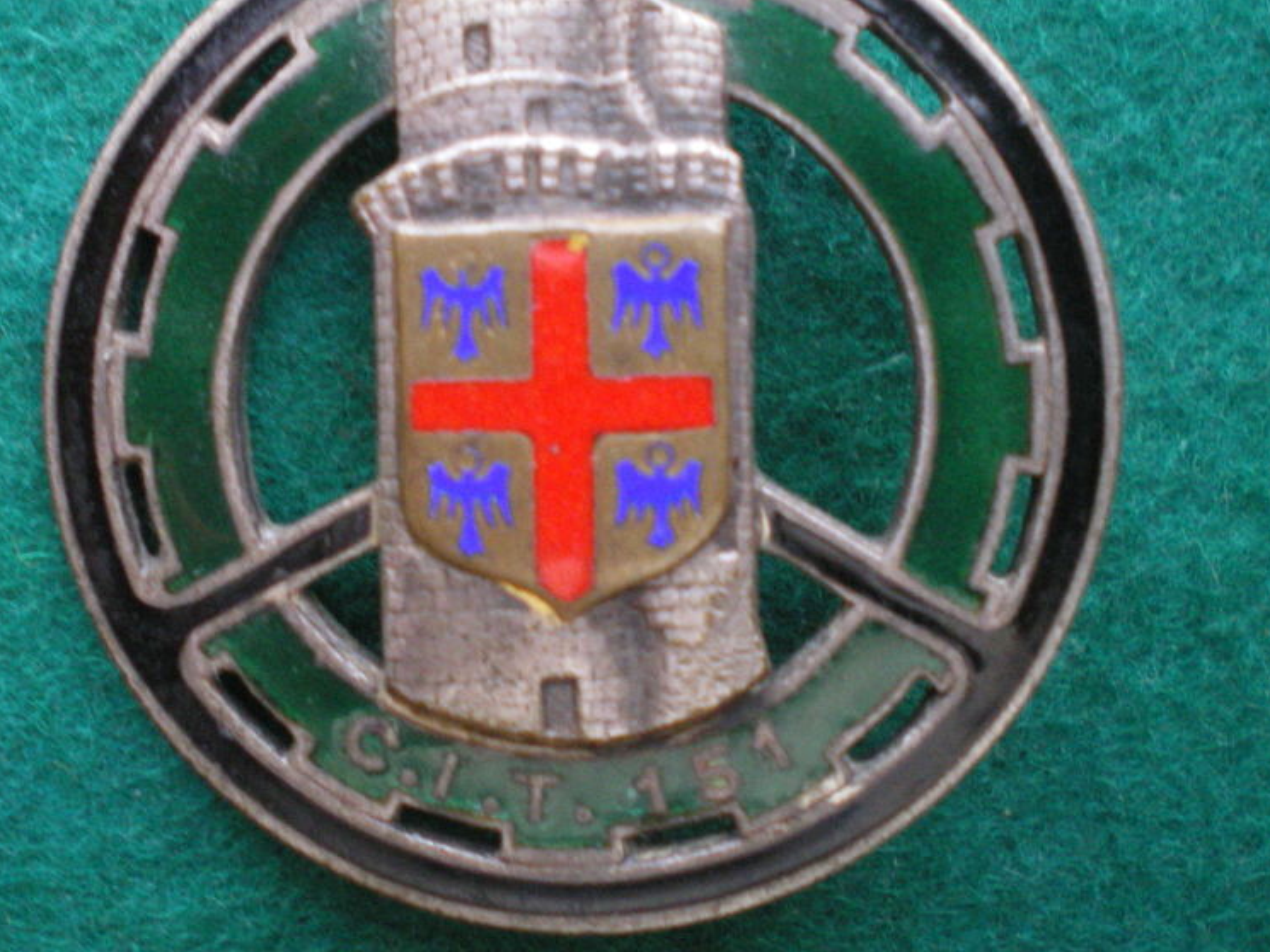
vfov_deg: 28.5
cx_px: 453
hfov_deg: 37.2
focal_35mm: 51
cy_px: 364
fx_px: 1871
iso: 400
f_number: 3.1
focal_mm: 6.3
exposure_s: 1/30
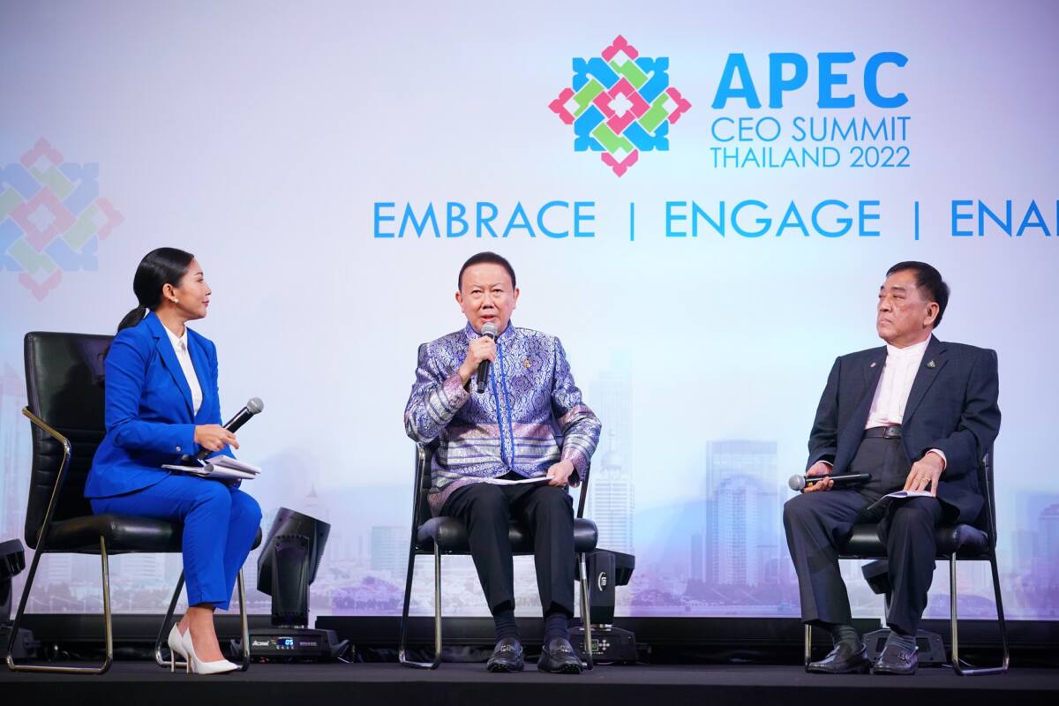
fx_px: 3324
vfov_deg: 12.1
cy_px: 353
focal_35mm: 113
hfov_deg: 18.1
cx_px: 530
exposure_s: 1/800
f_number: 2.8
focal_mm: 113
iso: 2000
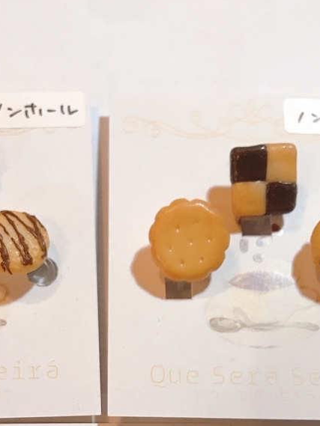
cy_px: 422
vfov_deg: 30.5
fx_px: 727
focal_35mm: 59
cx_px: 92
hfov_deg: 24.6
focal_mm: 3.99
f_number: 1.8
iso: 40
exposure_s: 1/30
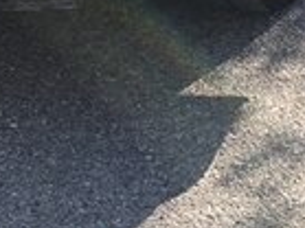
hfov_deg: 14.2
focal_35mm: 138
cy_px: -218
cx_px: 59
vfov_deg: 10.0
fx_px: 1215
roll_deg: -0.5
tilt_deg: -11.3
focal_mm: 4.15
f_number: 2.2
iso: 25
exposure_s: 1/646
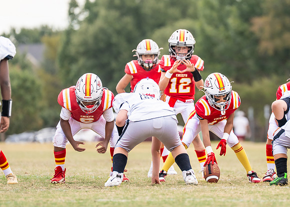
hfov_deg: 4.7
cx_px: 214
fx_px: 3527
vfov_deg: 3.4
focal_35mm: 428
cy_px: 106
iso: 160
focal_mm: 200
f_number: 2.8
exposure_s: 1/1250
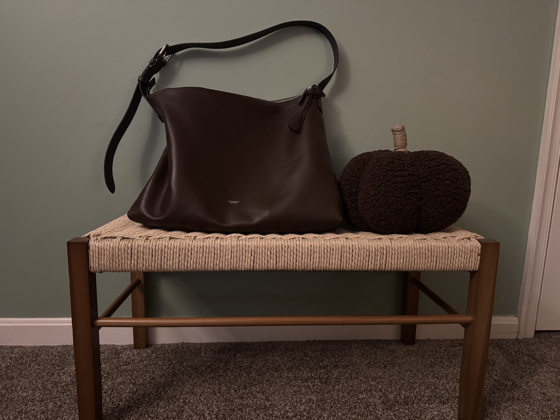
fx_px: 388
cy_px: 210
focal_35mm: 24
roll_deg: -1.1
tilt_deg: -10.3
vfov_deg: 56.8
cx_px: 280
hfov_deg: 71.6
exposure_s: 1/30
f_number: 1.78
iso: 1600
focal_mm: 6.76
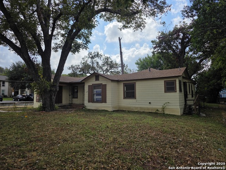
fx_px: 150
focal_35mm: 23
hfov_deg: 73.9
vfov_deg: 58.9
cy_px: 85
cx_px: 113
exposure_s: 1/7944
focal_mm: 6.3
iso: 50
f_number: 1.7
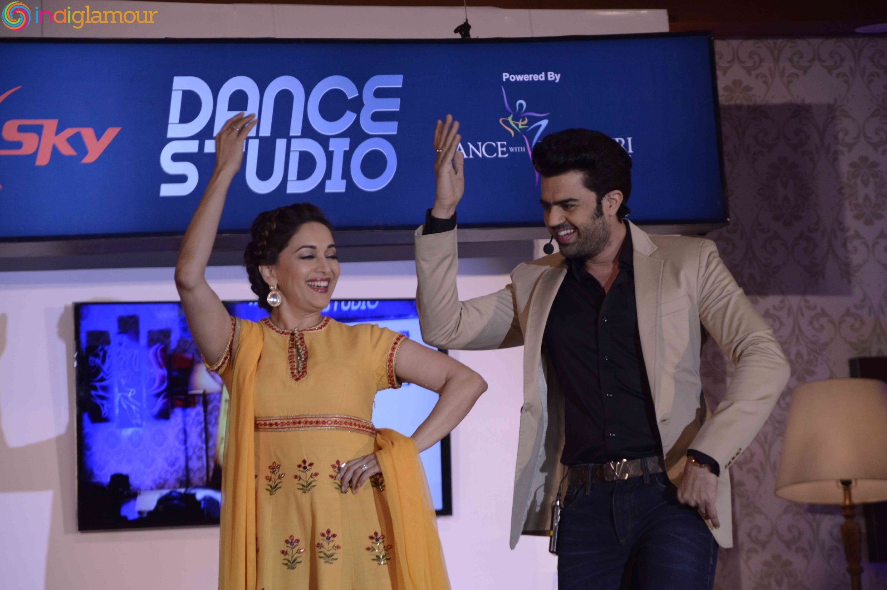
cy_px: 295
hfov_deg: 13.1
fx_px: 3877
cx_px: 444
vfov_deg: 8.7
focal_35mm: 158
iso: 800
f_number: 6.3
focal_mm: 105
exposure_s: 1/160
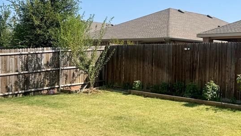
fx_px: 320
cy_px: 72
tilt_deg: -1.8
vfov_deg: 24.0
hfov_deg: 40.5
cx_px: 172
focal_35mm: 50
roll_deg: -1.9
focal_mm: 6.76
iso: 80
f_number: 1.78
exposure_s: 1/4167
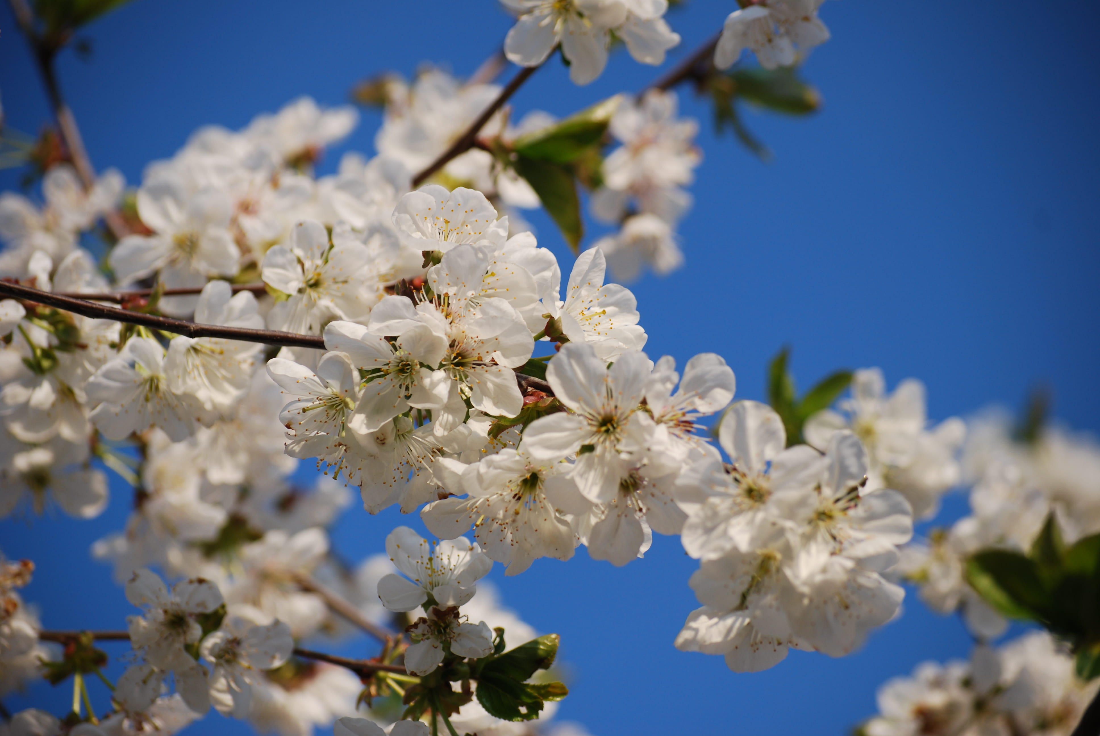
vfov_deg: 10.7
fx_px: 3946
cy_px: 368
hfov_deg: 15.9
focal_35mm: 129
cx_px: 550
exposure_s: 1/500
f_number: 5.6
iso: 110
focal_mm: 86
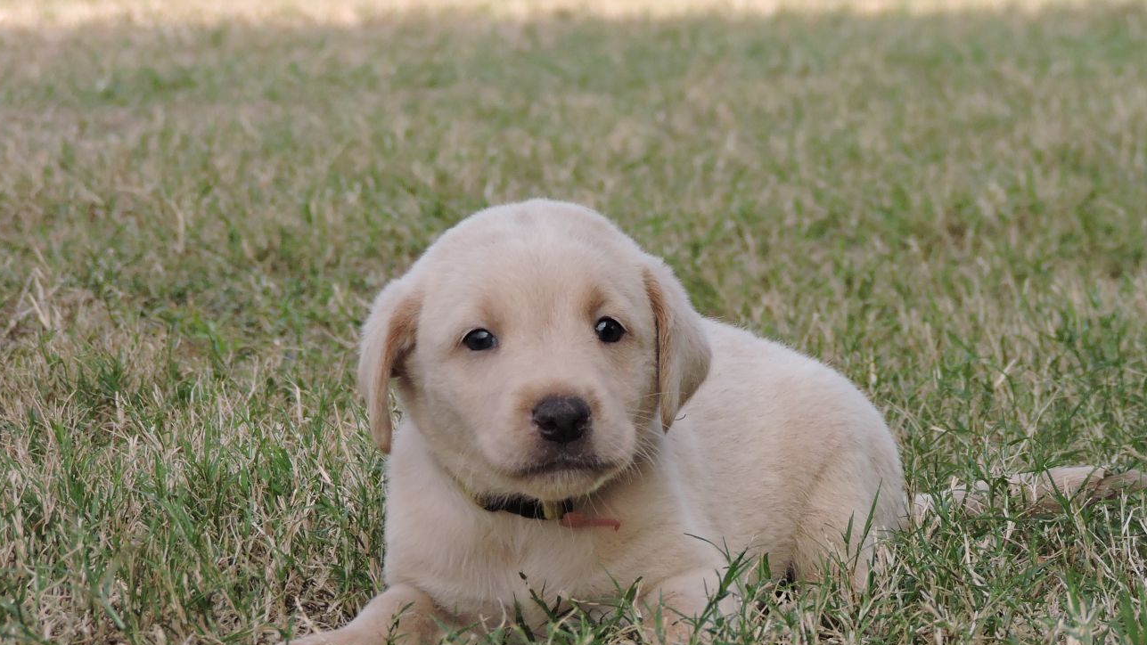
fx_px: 6387
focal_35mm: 210
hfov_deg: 10.3
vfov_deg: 5.8
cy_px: 456
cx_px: 691
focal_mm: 27.6
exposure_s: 1/500
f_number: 4.4
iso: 200
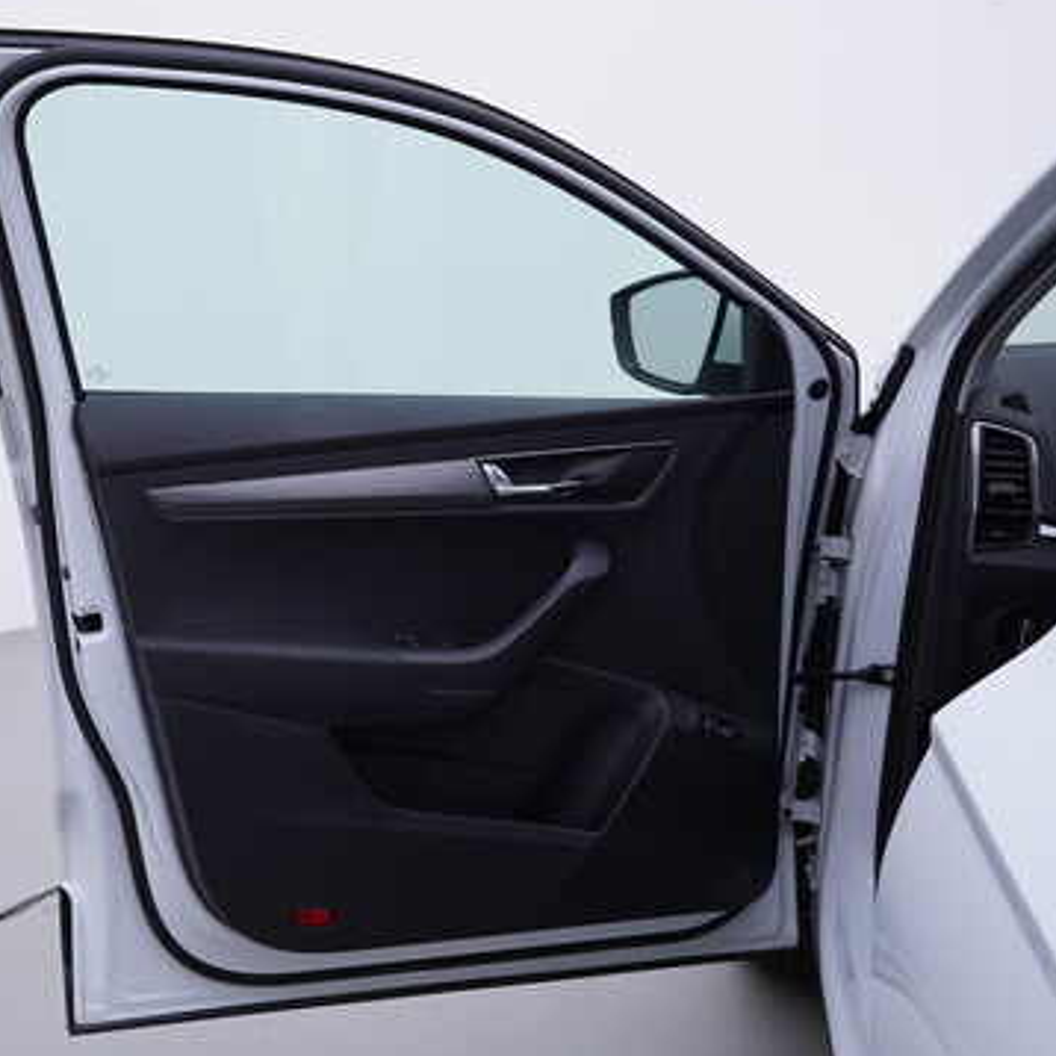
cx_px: 286
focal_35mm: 47
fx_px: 1622
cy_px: 524
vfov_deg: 36.1
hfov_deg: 35.4
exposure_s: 1/80
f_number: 4
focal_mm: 24
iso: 125
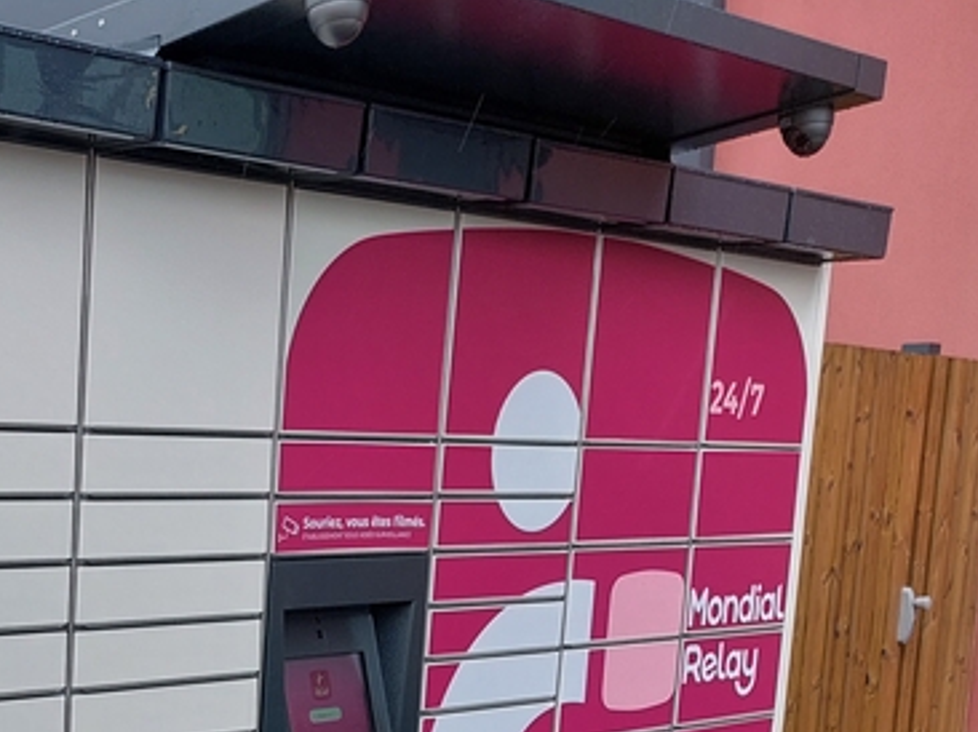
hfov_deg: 27.7
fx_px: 1779
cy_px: 772
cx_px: -139
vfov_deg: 22.2
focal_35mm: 63
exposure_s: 1/300
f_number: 1.8
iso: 40
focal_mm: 5.23
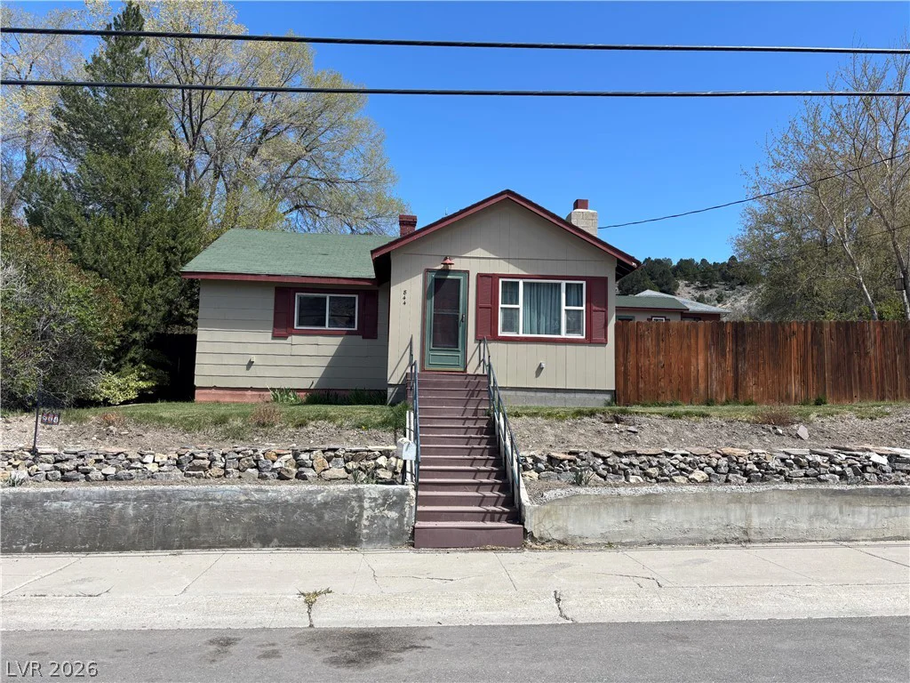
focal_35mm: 26
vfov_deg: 53.1
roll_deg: -1.4
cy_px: 342
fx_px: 683
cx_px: 455
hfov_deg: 67.3
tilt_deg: +5.4
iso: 50
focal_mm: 5.96
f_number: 1.6
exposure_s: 1/2151
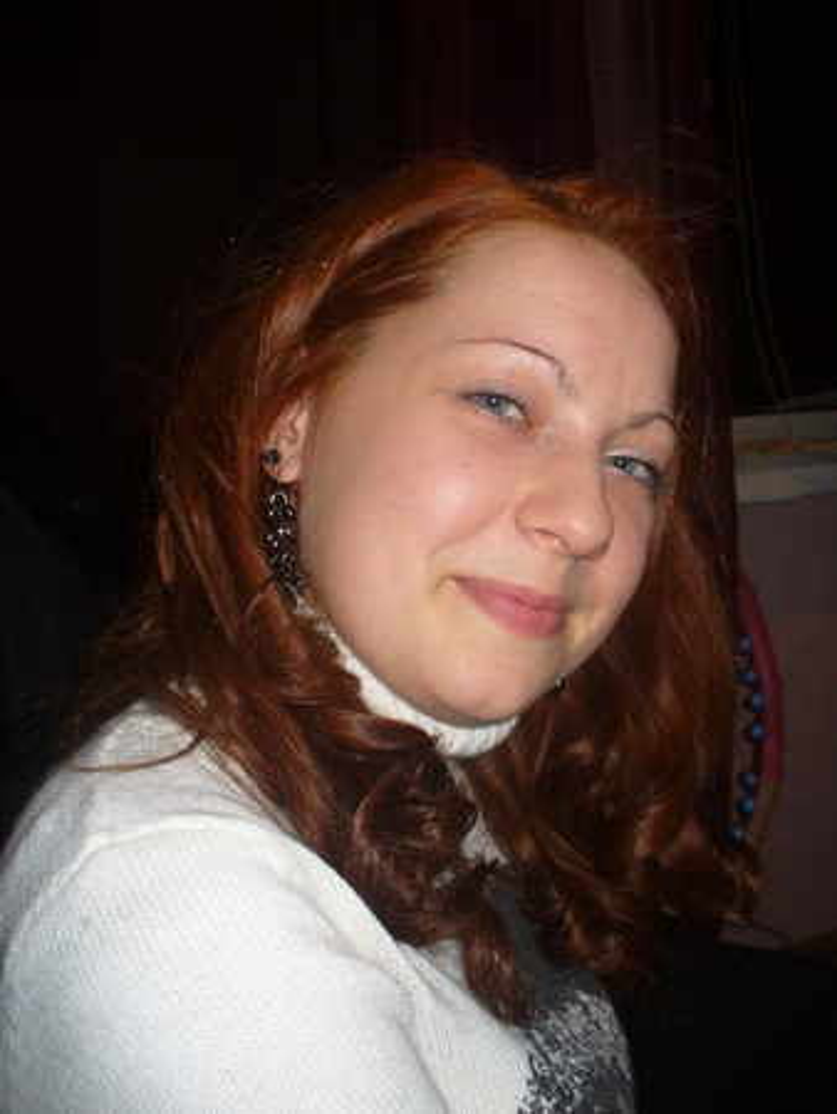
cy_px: 557
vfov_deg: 50.1
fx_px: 1192
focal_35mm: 37
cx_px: 418
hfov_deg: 38.7
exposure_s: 1/60
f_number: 2.8
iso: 80
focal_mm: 6.1
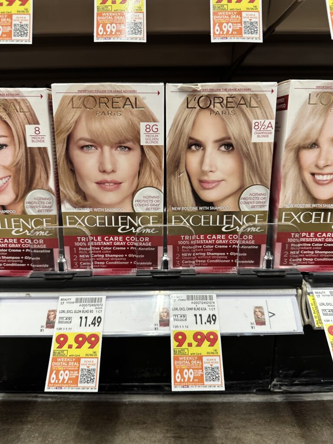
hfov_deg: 56.8
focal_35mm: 24
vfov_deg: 71.6
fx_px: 308
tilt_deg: -15.7
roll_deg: +0.0
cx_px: 166
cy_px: 222
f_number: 1.78
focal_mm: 6.86
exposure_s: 1/40
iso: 200
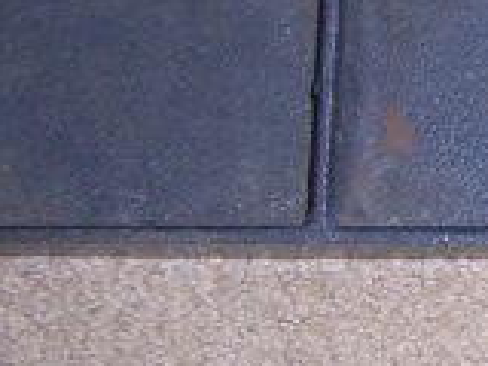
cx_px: 827
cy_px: 43
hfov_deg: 13.6
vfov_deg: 11.2
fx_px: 1861
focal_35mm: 132
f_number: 2.8
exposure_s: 1/60
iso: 140
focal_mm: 5.5
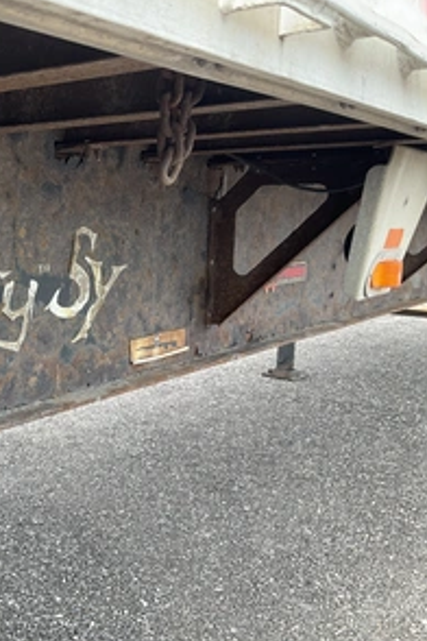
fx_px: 729
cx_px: 37
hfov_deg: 31.0
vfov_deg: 47.4
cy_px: 320
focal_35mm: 41
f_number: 1.8
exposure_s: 1/154
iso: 20
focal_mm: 3
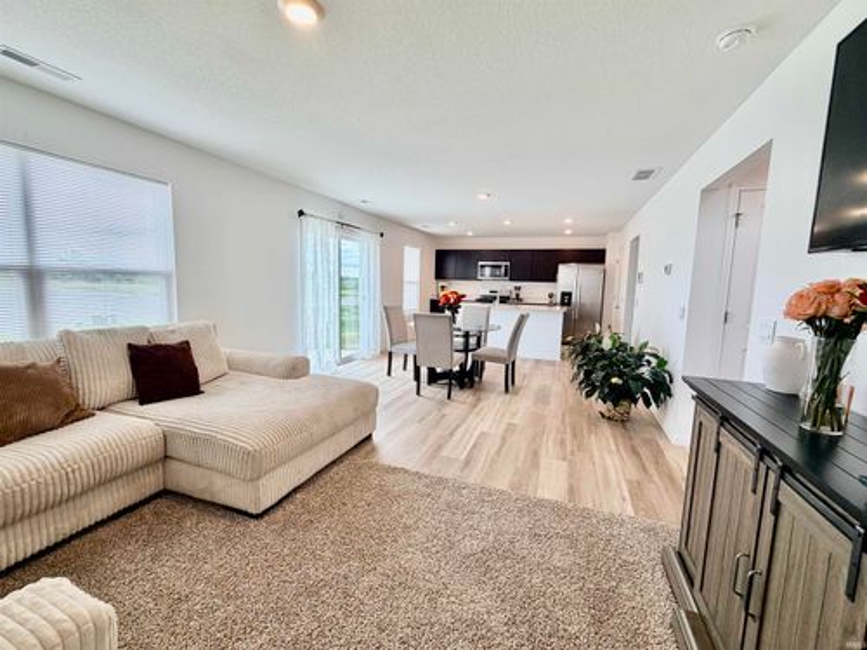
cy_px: 325
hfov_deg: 102.1
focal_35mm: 14
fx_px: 351
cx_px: 434
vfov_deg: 85.7
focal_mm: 2.22
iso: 80
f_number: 2.2
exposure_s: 1/120
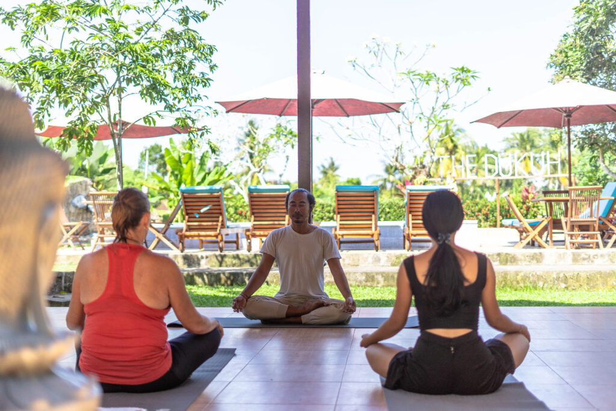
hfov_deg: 39.6
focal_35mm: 50
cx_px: 308
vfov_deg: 27.0
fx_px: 856
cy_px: 206
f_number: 1.8
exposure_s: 1/2500
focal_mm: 50
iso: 250
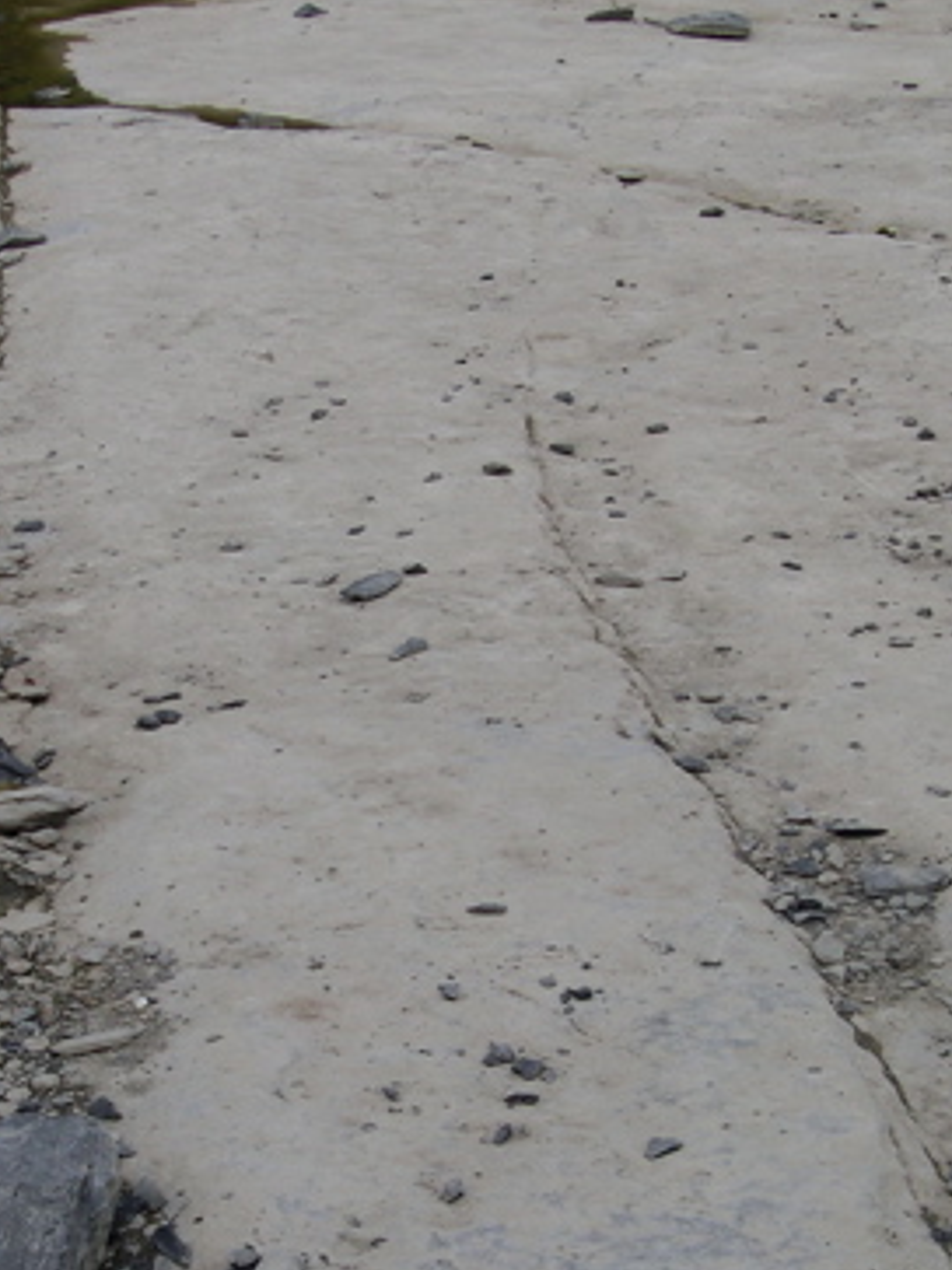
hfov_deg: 21.9
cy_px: 829
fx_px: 2458
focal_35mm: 67
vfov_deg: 28.8
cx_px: 452
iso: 100
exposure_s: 1/126
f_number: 7.6
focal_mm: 8
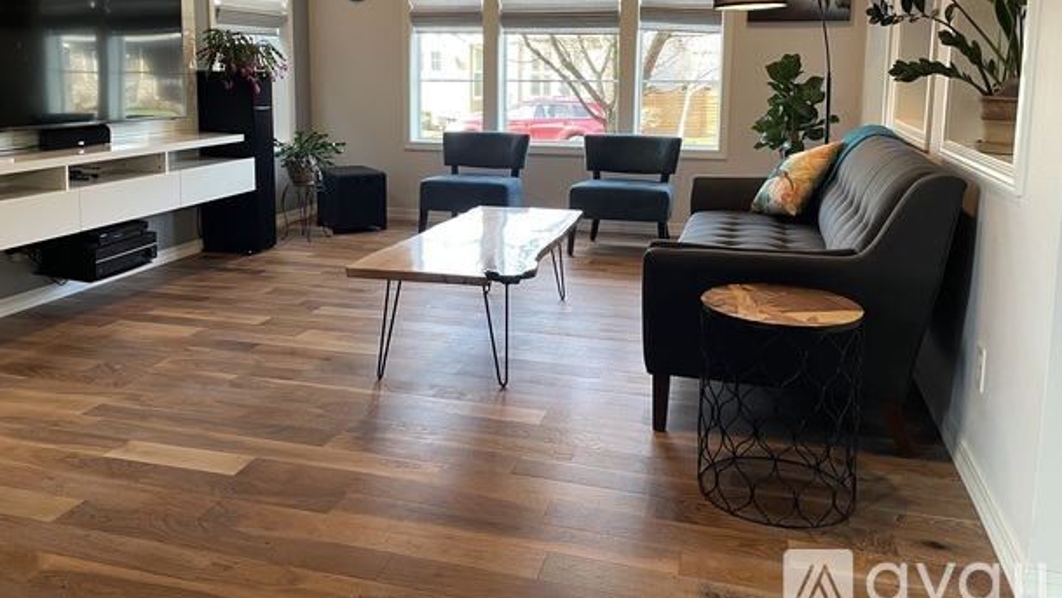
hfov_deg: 62.5
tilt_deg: -5.3
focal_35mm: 31
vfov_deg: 37.3
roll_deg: -0.9
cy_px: 183
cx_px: 484
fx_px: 873
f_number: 1.6
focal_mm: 4.2
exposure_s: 1/60
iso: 80
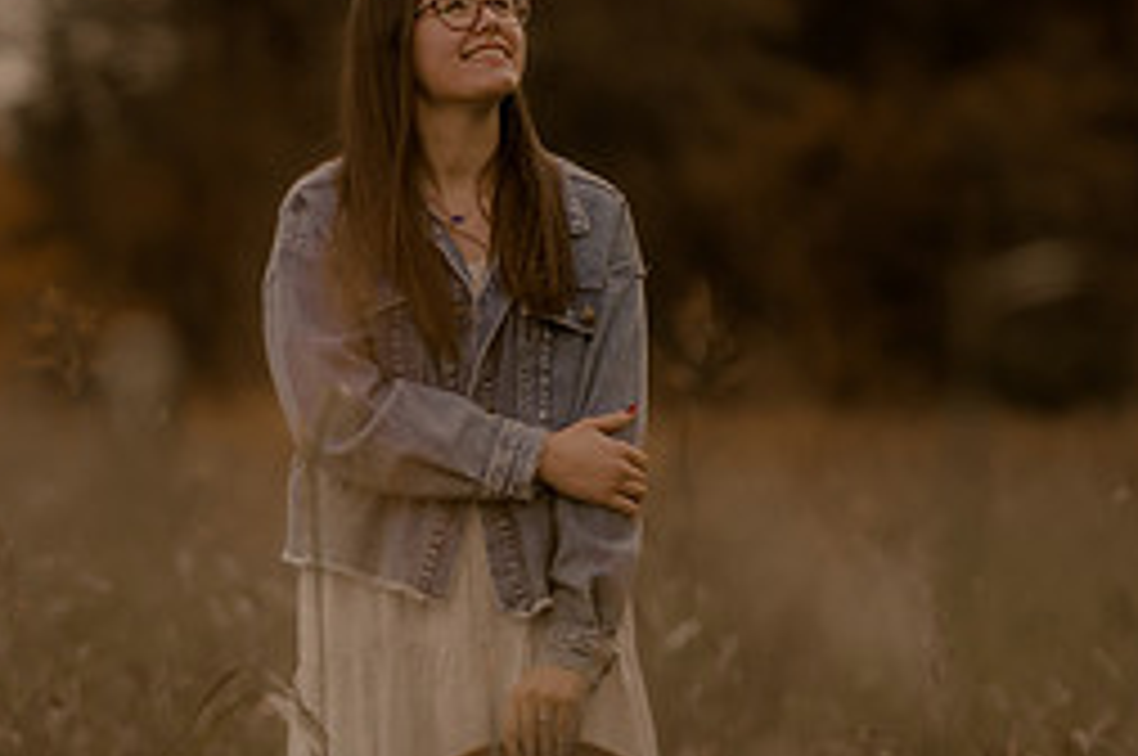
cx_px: 171
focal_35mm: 291
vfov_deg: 4.7
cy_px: 364
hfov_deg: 7.1
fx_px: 9187
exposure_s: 1/3200
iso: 200
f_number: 1.4
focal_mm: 85
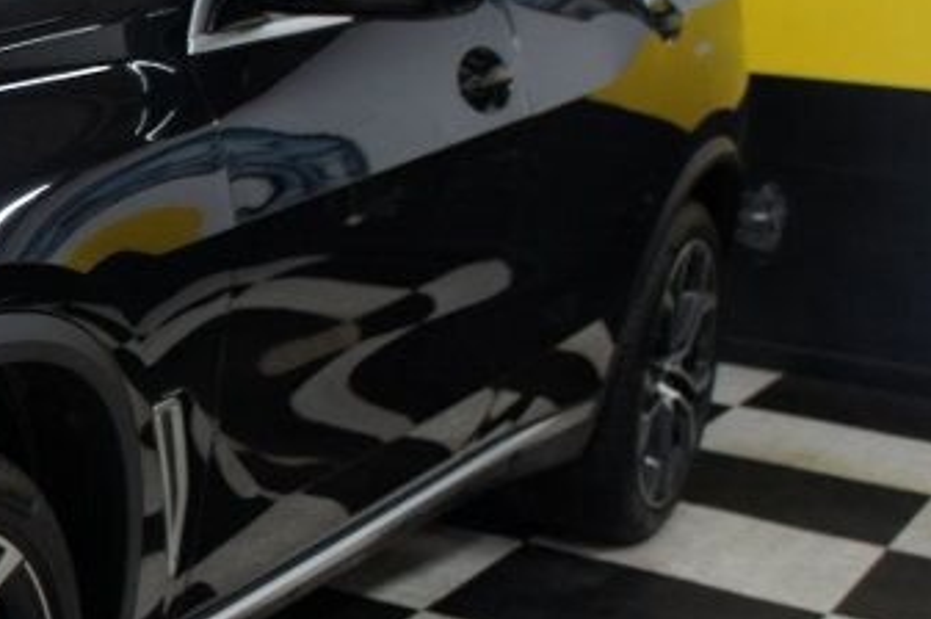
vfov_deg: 16.6
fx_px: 2119
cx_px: -390
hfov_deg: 21.5
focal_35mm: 82
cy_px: 374
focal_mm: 18
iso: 200
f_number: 3.5
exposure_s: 1/30
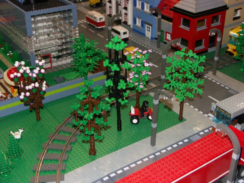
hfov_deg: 38.9
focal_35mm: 49
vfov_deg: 29.7
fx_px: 345
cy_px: 92
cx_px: 122
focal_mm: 12.57
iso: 200
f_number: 2.8
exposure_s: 1/50
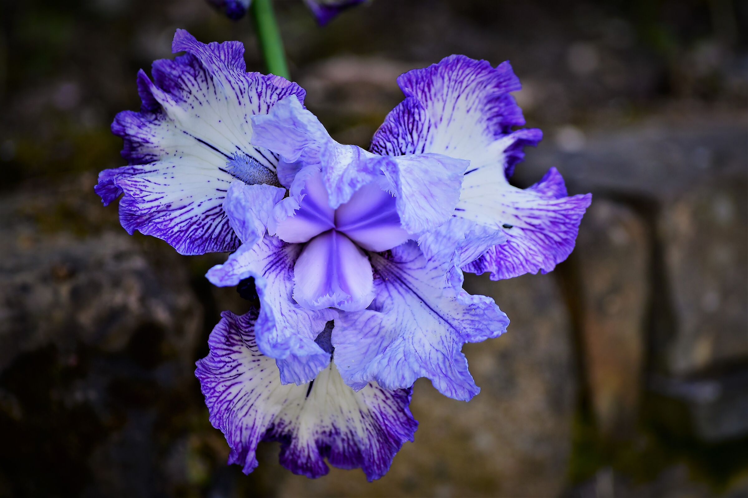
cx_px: 374
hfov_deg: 7.1
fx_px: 6067
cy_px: 249
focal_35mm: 292
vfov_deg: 4.7
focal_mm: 195
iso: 160
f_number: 4.8
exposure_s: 1/250
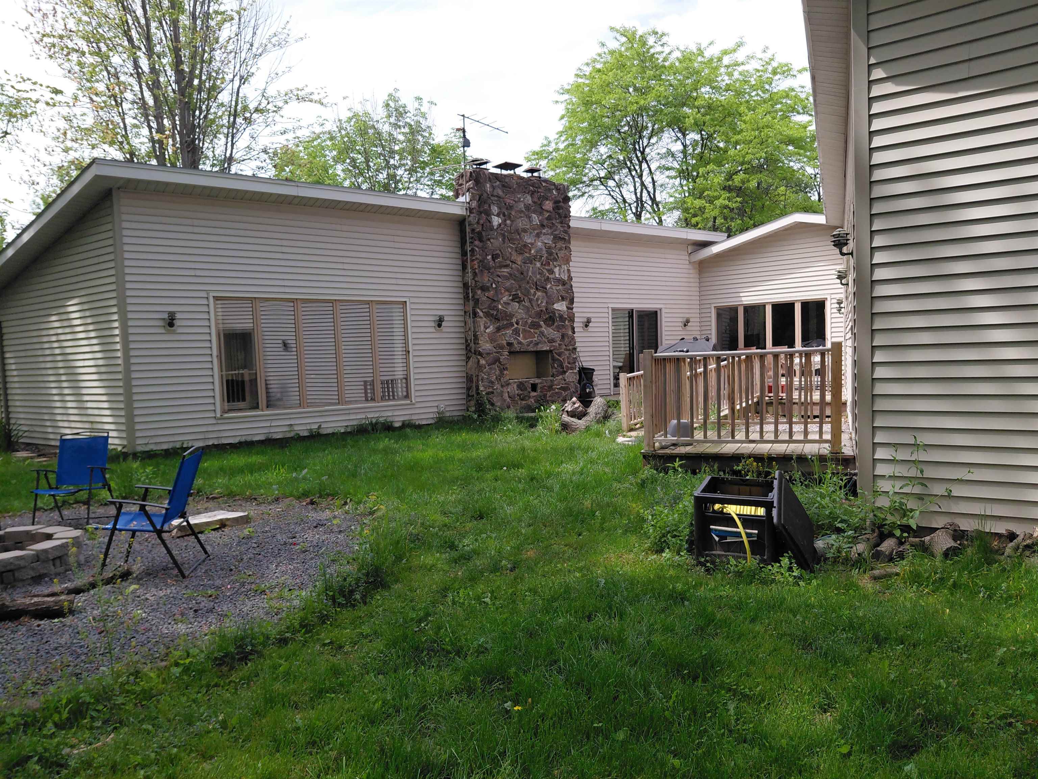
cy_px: 390
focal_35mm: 25
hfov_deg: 69.4
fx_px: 750
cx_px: 519
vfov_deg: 54.9
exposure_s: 1/1182
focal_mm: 4.69
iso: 50
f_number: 1.8
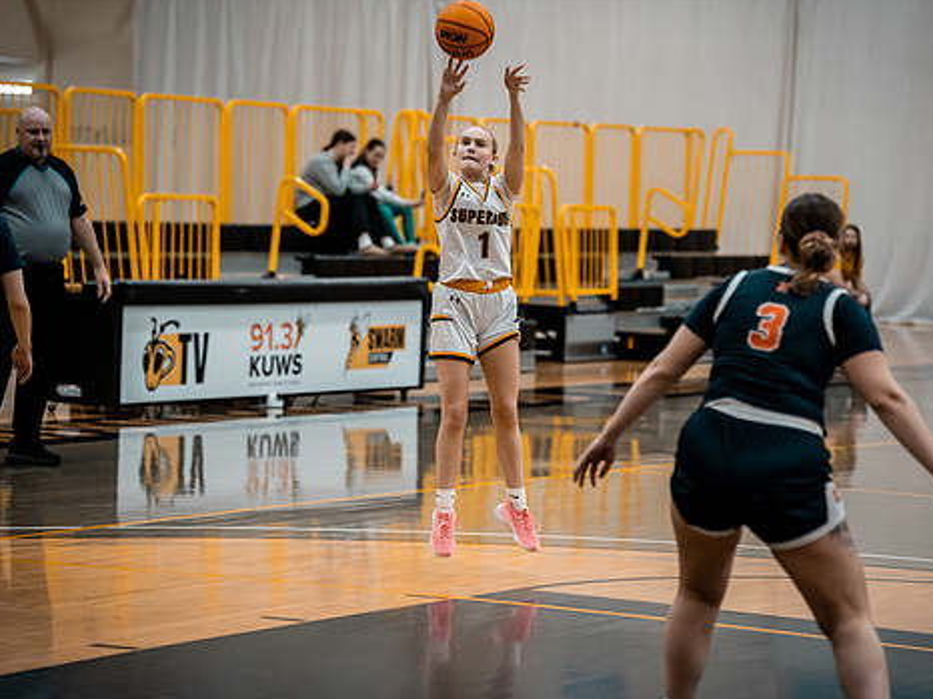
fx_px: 3583
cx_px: 517
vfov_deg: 11.1
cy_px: 352
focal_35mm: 133
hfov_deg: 14.8
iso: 1600
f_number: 2.8
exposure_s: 1/640
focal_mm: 110
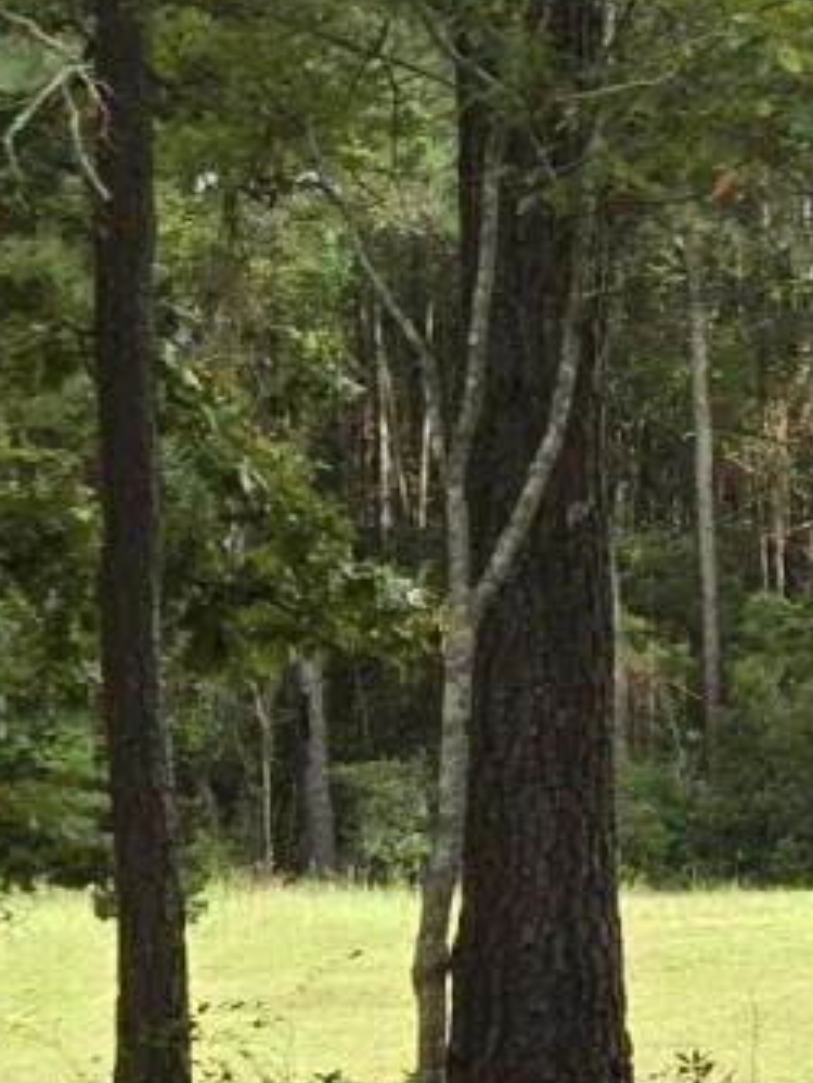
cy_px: 501
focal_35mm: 138
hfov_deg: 9.8
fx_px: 4319
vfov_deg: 14.3
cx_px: 1772
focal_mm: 5.4
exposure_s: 1/355
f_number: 1.8
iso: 25
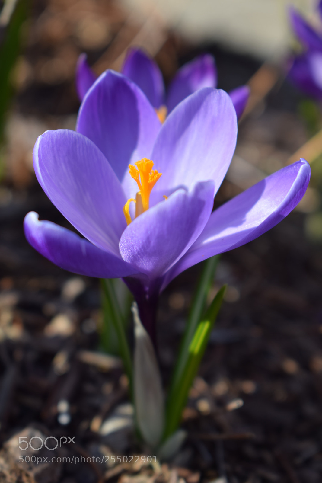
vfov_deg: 24.6
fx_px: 1107
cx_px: 161
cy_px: 242
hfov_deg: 16.6
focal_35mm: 82
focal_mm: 55
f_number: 5.6
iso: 100
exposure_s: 1/250
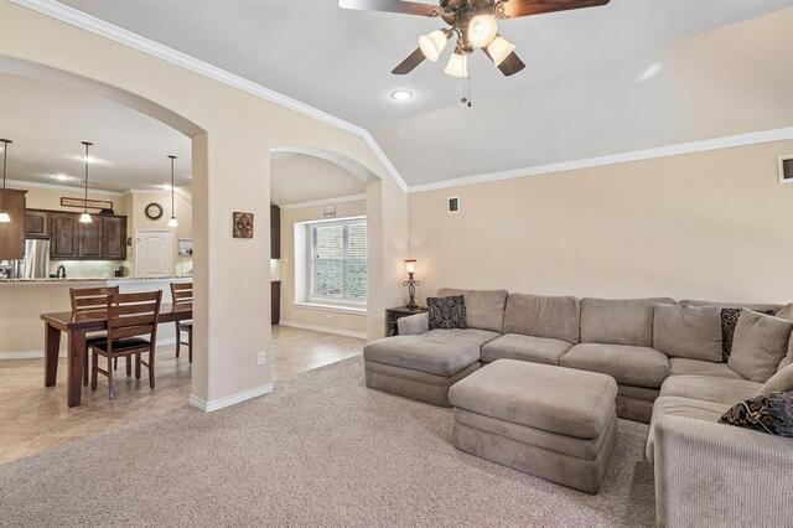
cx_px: 396
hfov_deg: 96.8
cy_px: 264
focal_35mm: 16
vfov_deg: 73.7
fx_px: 352
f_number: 8
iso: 400
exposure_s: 1/8
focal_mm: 16
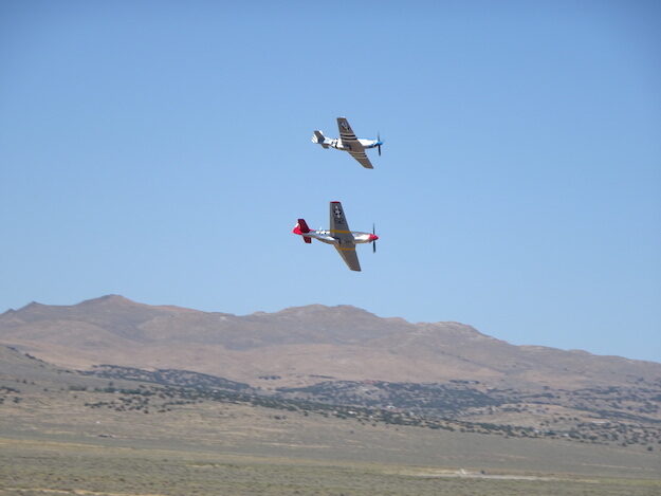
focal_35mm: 219
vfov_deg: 6.8
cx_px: 330
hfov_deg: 9.0
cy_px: 248
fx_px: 4183
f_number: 6.3
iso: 80
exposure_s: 1/400
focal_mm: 37.35
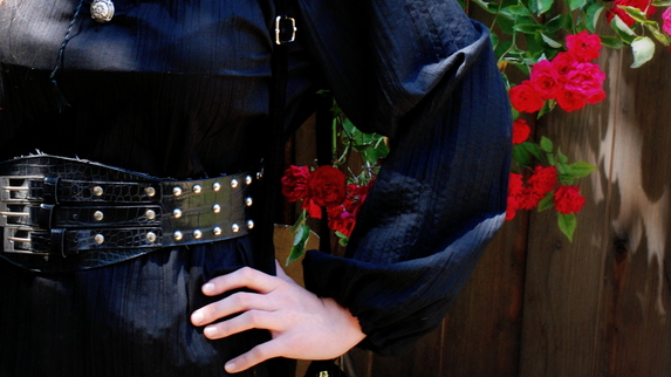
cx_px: 150
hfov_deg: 16.0
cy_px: 97
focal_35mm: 133
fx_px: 2366
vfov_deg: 9.1
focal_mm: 50
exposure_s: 1/60
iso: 400
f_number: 9
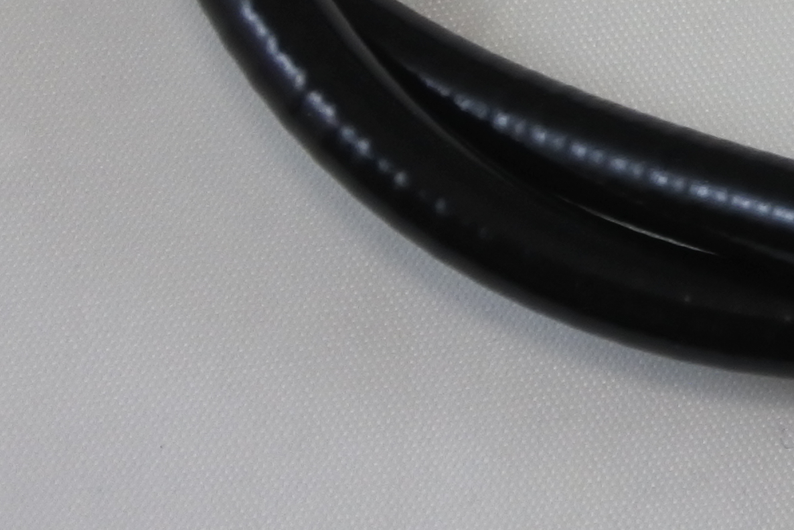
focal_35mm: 216
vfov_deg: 6.3
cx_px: 1689
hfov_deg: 8.9
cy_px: -249
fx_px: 4764
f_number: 4.5
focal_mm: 17.2
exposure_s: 1/250
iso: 400
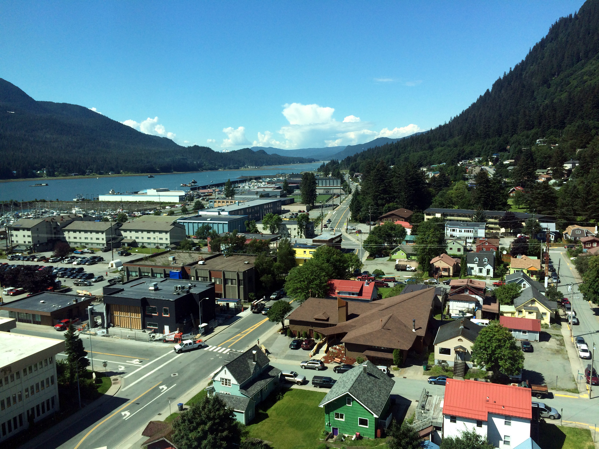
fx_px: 502
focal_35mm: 29
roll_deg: +0.5
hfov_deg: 61.7
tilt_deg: -7.8
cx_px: 300
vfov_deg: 48.2
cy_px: 224
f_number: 2.2
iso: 32
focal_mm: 4.15
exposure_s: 1/1466
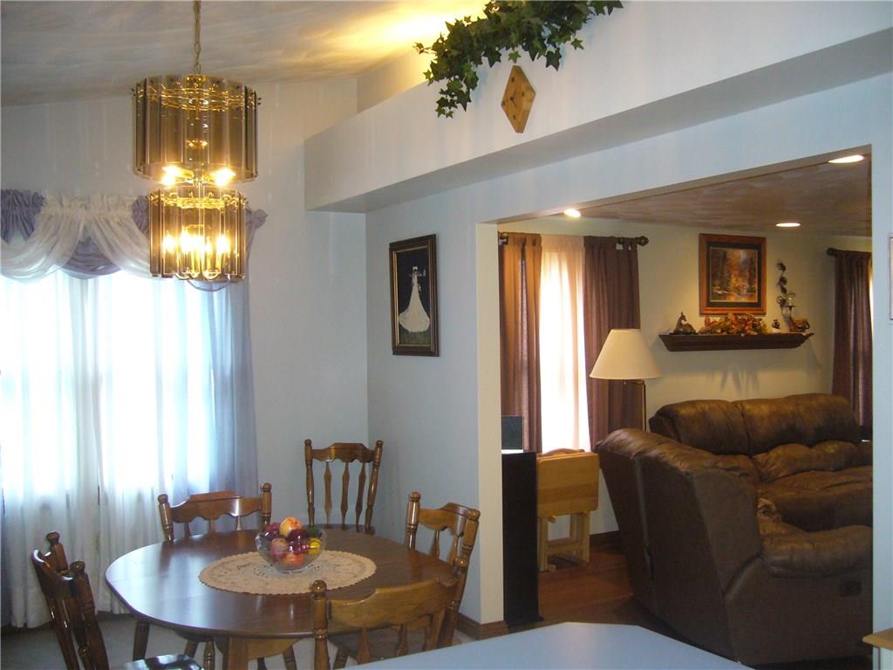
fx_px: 903
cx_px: 446
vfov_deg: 40.7
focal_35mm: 35
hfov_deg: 52.6
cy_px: 335
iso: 250
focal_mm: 5.8
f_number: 2.8
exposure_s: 1/30
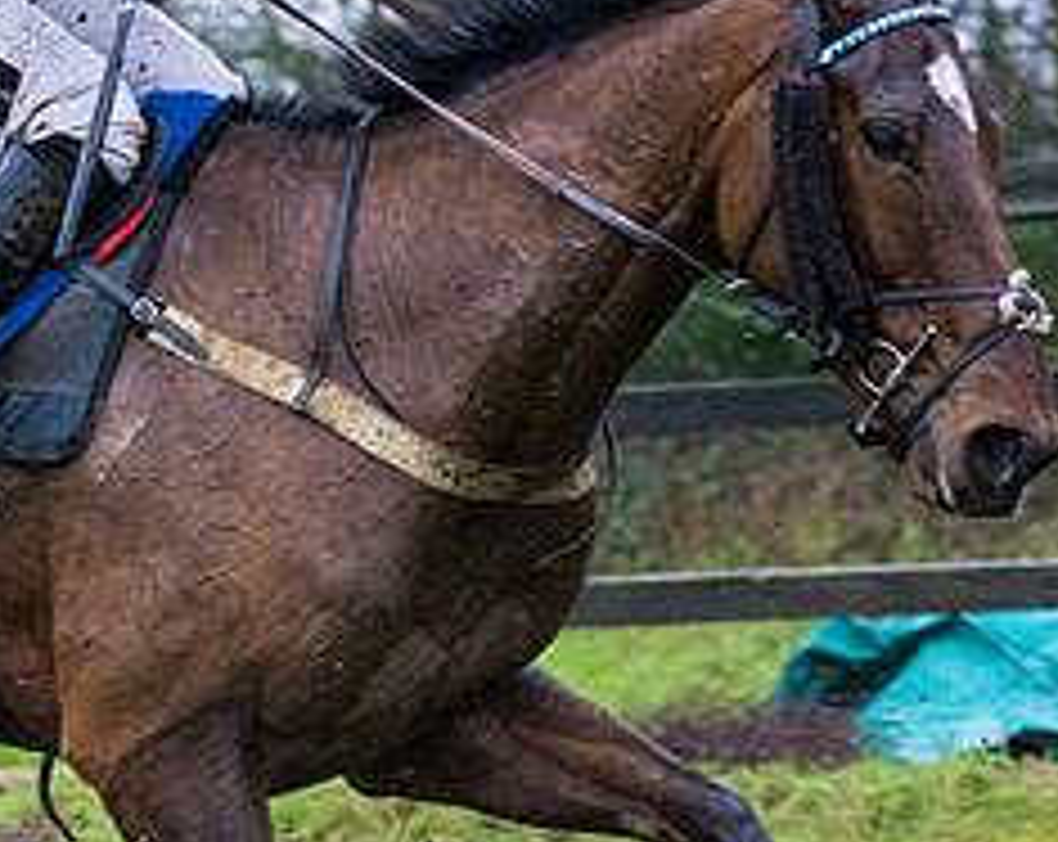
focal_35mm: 365
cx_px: -157
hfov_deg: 5.3
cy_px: 347
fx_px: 11405
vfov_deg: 4.2
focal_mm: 135
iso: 5000
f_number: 5
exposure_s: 1/500
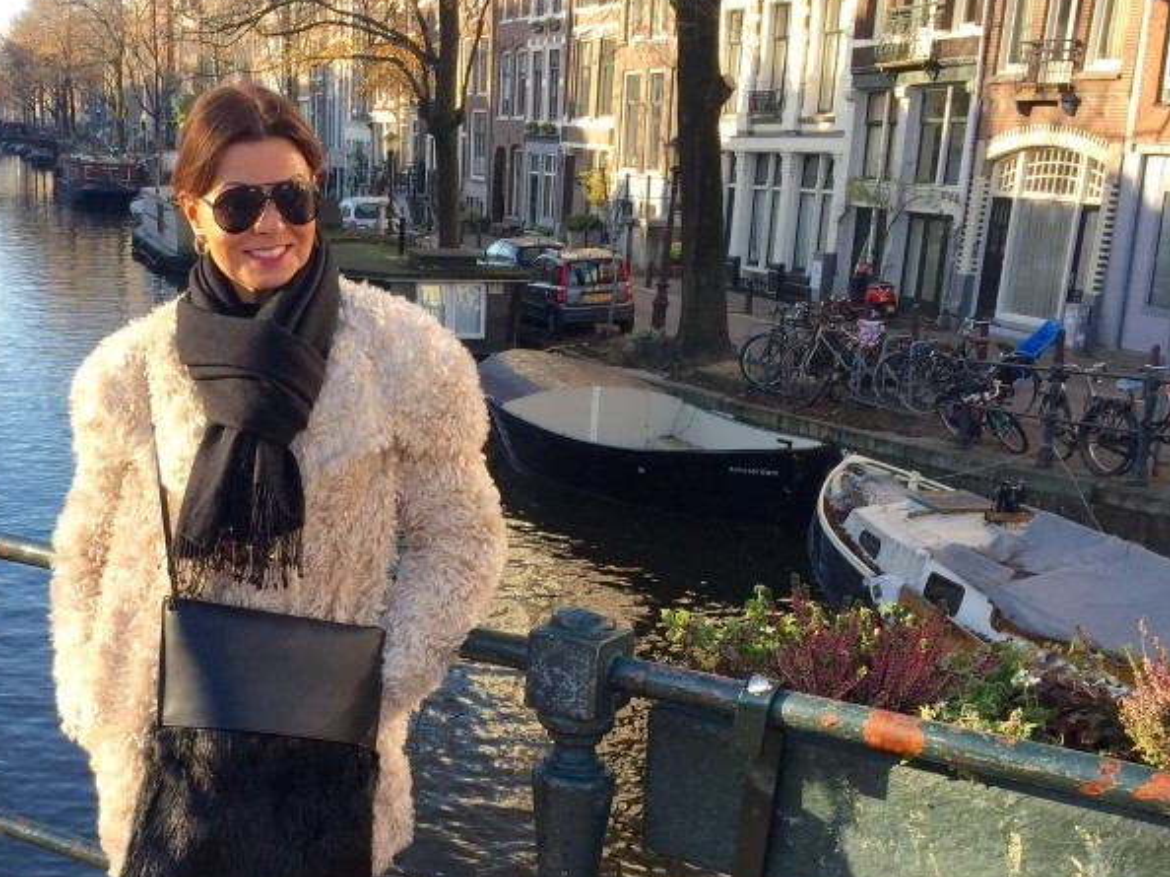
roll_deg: +0.0
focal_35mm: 50
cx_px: 355
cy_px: 617
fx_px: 1689
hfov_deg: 37.6
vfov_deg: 28.8
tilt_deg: -16.4
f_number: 2.2
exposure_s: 1/384
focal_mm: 4.15
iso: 32
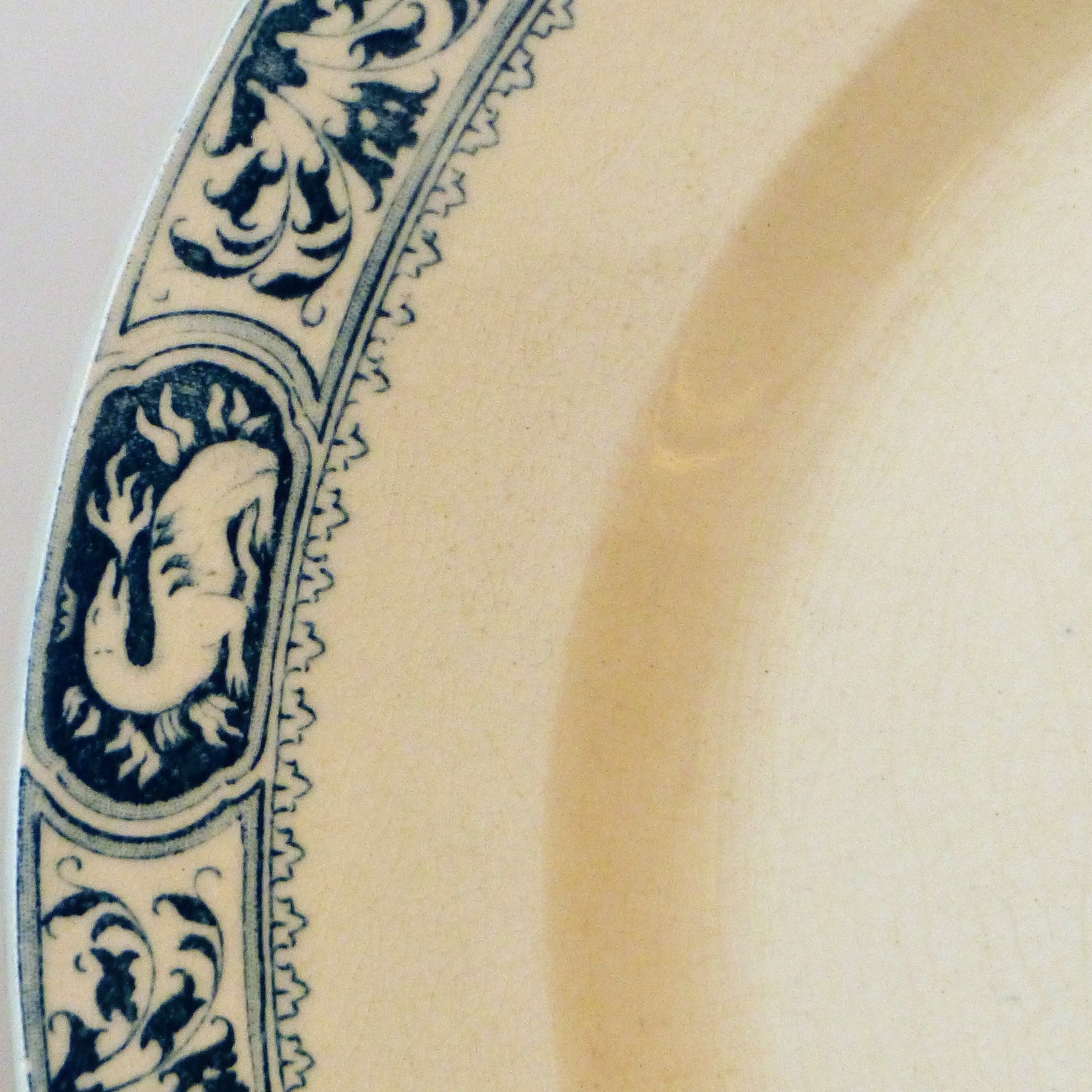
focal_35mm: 539
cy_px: 433
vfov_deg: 3.3
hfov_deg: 3.3
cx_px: 532
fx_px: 19237
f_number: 2.8
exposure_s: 1/30
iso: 400
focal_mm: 67
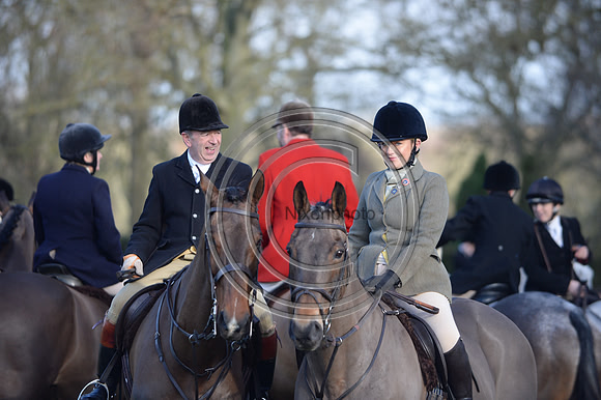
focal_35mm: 190
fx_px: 3170
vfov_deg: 7.2
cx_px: 300
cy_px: 200
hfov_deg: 10.8
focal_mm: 190
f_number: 2.8
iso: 1250
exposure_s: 1/3200
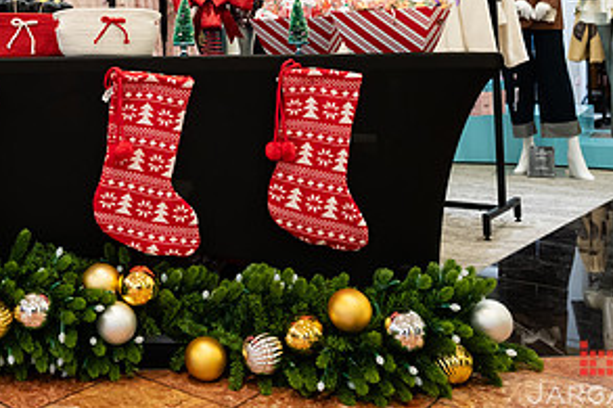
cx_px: 121
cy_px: 45
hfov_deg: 39.5
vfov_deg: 27.1
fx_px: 817
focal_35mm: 48
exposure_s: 1/160
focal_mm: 24
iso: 1600
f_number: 3.2
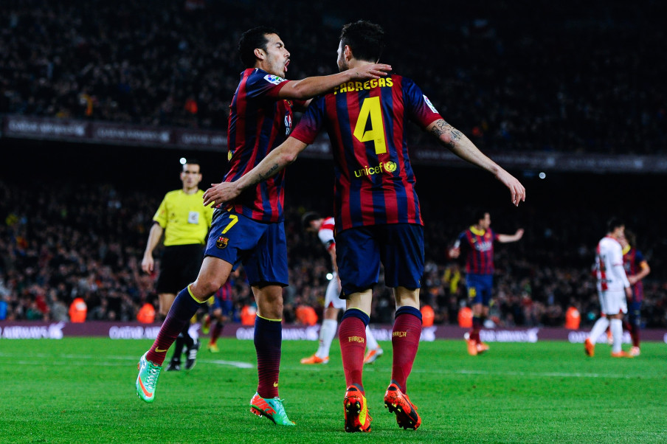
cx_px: 334
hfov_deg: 18.6
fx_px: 2037
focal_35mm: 110
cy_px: 222
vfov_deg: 12.4
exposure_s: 1/1250
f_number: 3.5
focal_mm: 110
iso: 2000
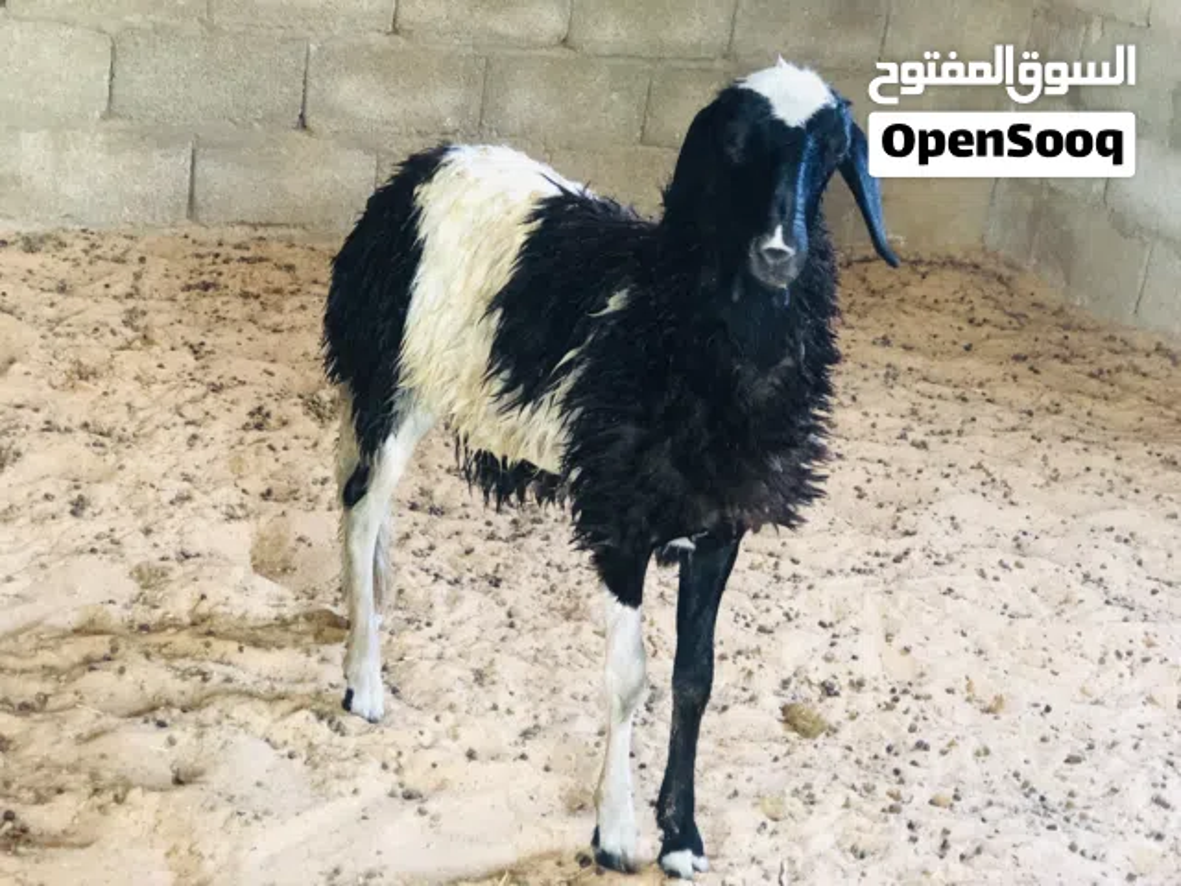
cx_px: 590
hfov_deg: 33.8
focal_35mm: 57
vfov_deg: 25.7
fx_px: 1945
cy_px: 443
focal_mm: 6.6
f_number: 2.8
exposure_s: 1/30
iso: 320
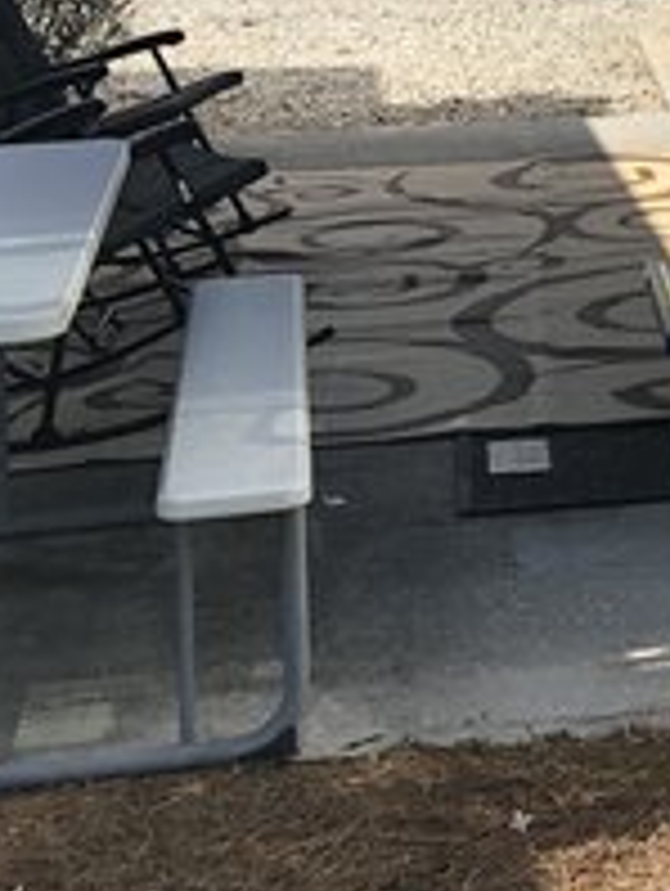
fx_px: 2910
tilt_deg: +1.7
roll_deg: +0.0
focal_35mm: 113
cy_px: -342
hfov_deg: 12.4
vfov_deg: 16.2
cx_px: 1075
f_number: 1.8
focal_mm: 4
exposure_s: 1/1297
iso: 20
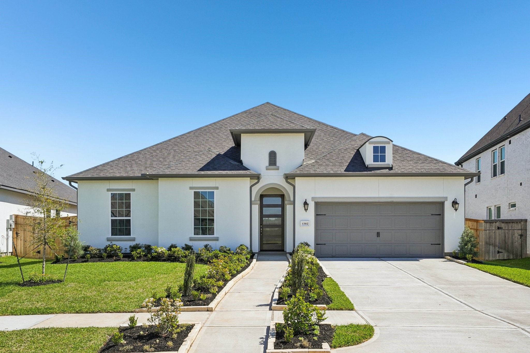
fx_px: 442
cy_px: 176
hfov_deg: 61.9
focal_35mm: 30
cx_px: 265
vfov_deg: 43.6
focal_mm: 30
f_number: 8
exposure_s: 1/1500
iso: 400
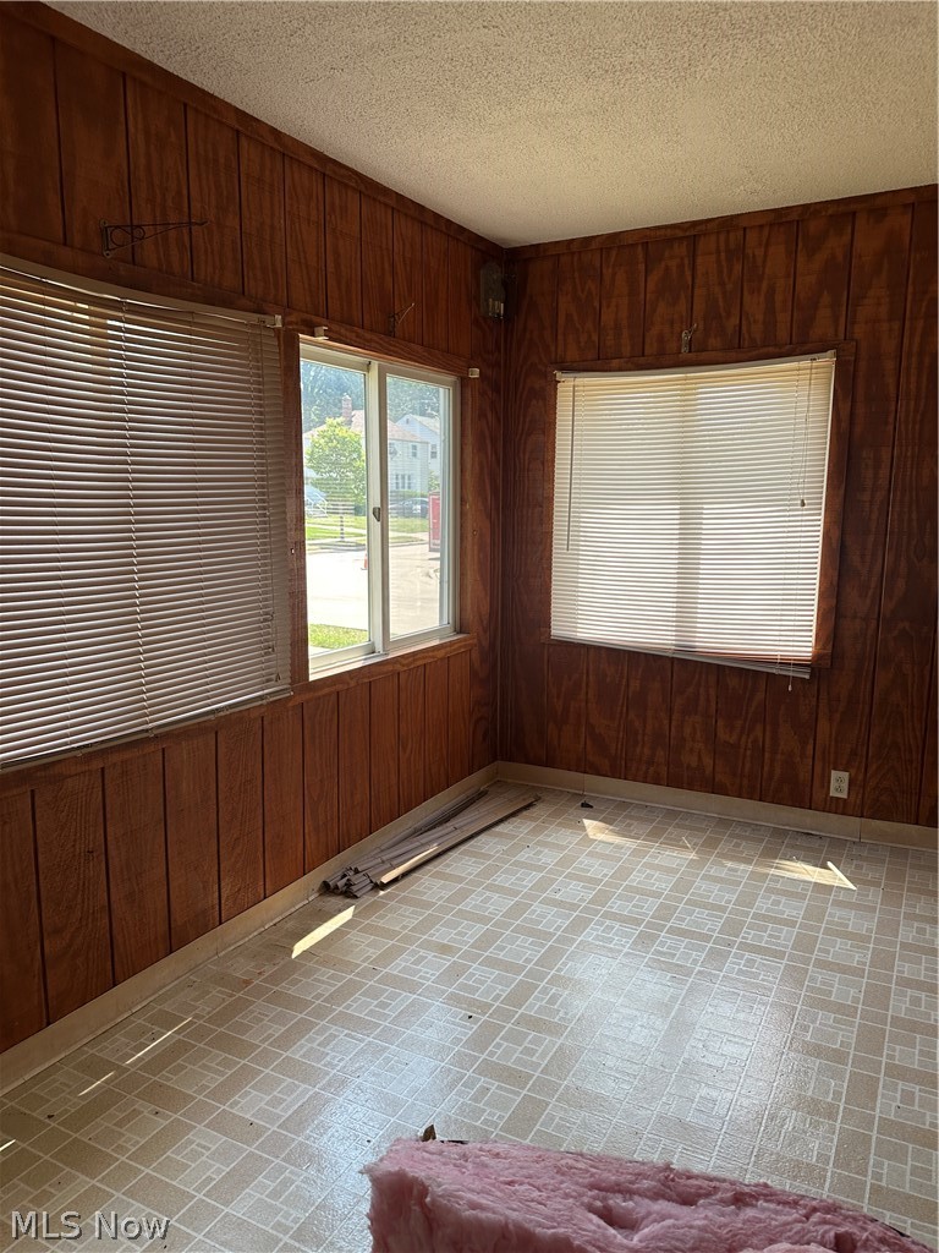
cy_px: 626
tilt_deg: -8.8
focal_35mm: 24
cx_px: 470
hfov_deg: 56.8
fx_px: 868
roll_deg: -0.9
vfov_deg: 71.6
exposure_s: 1/357
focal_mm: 6.86
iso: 80
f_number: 1.78
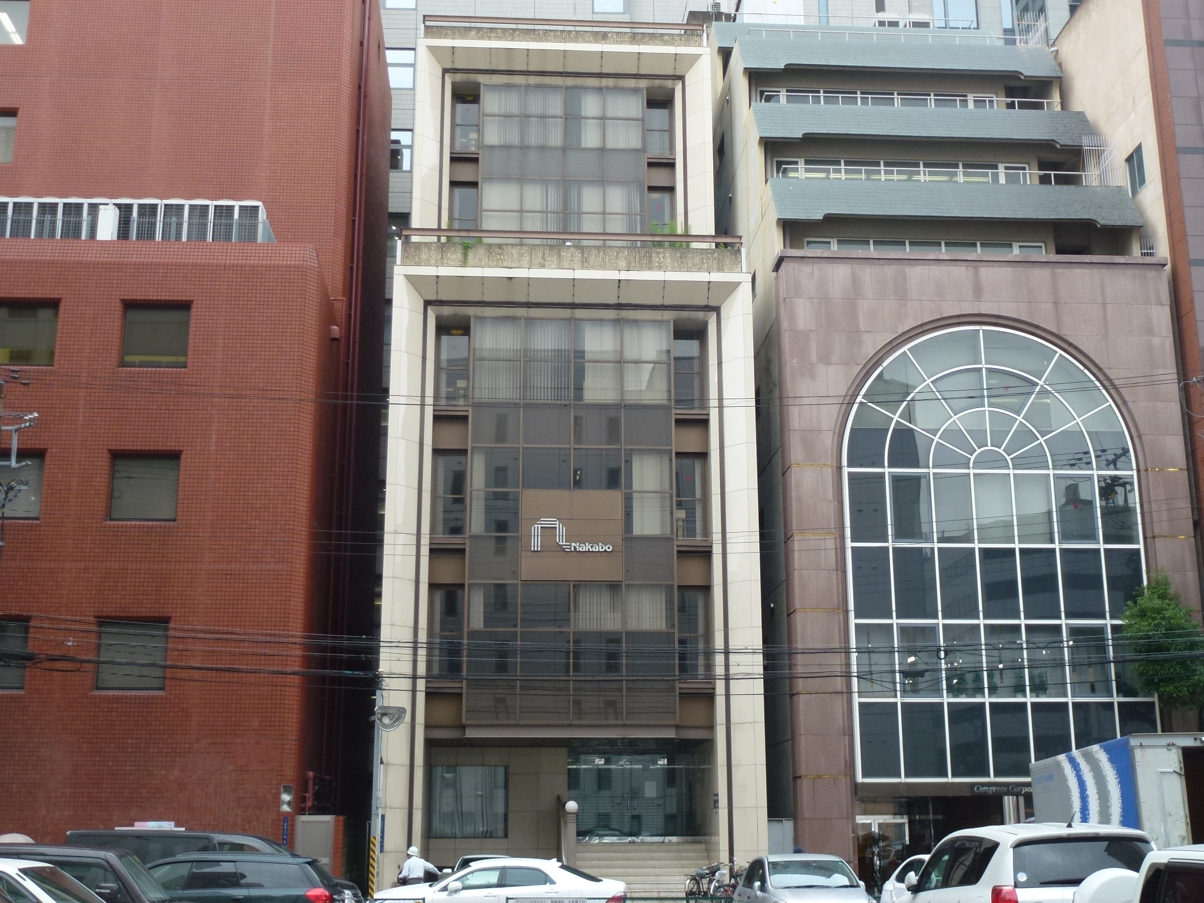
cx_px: 602
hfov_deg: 45.8
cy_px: 452
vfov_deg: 35.1
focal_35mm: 41
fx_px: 1426
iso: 160
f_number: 3.9
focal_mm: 7.4
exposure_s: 1/80
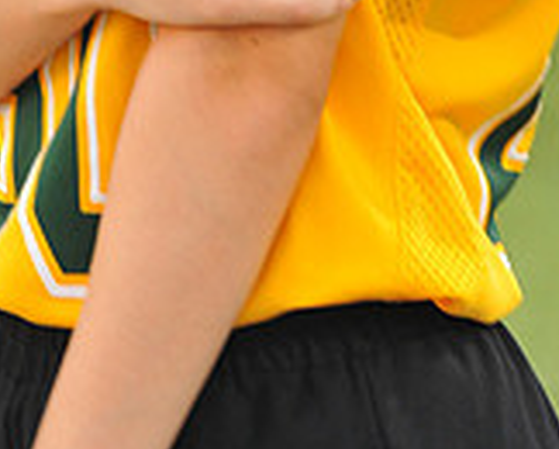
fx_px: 6675
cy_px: -532
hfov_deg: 4.8
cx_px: 262
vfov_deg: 3.8
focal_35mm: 403
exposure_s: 1/100
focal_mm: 120
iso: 1000
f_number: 6.3
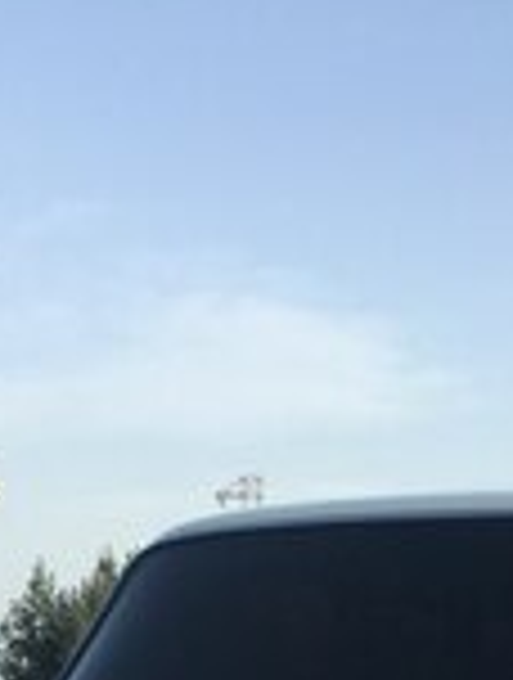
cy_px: 1090
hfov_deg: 15.6
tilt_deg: -7.4
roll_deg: -1.7
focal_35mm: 95
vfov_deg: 17.9
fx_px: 1869
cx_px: 374
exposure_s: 1/898
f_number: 2.2
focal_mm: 4.15
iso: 32
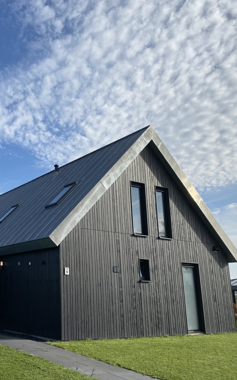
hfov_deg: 32.5
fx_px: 382
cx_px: 18
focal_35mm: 37
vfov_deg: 52.7
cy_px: 191
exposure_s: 1/2967
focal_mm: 4.25
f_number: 1.8
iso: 32
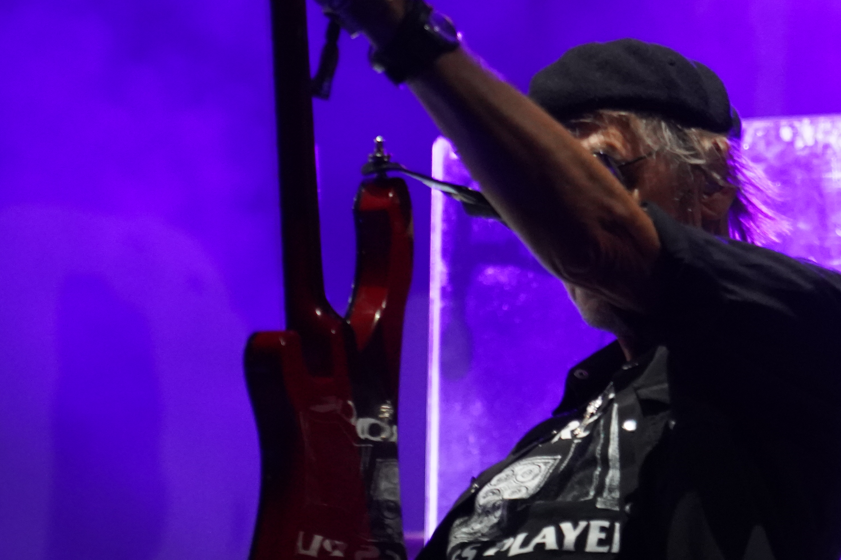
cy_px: 279
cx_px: 588
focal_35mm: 212
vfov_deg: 6.5
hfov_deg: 9.7
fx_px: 4952
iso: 6400
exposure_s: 1/160
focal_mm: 105
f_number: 4
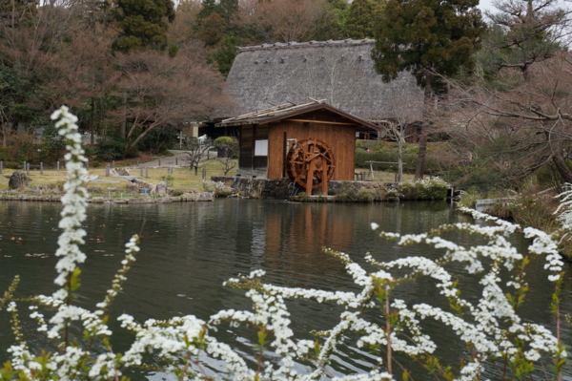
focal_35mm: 45
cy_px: 190
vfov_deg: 29.8
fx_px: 714
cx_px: 286
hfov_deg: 43.6
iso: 100
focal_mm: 30
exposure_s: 1/80
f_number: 6.3
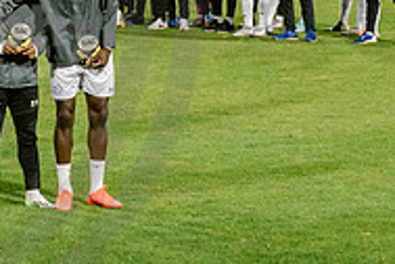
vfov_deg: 4.3
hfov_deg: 6.4
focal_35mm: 319
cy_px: -26
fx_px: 3500
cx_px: -113
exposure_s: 1/200
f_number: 4.5
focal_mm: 70
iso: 2000
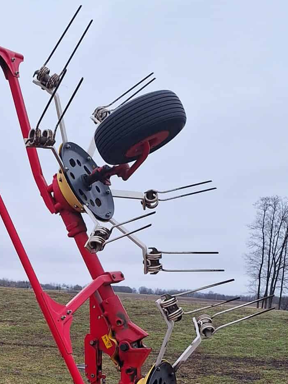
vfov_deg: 29.7
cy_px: 327
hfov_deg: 22.6
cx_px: 23
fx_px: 699
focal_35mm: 63
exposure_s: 1/100
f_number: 1.8
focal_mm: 5.54
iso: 64
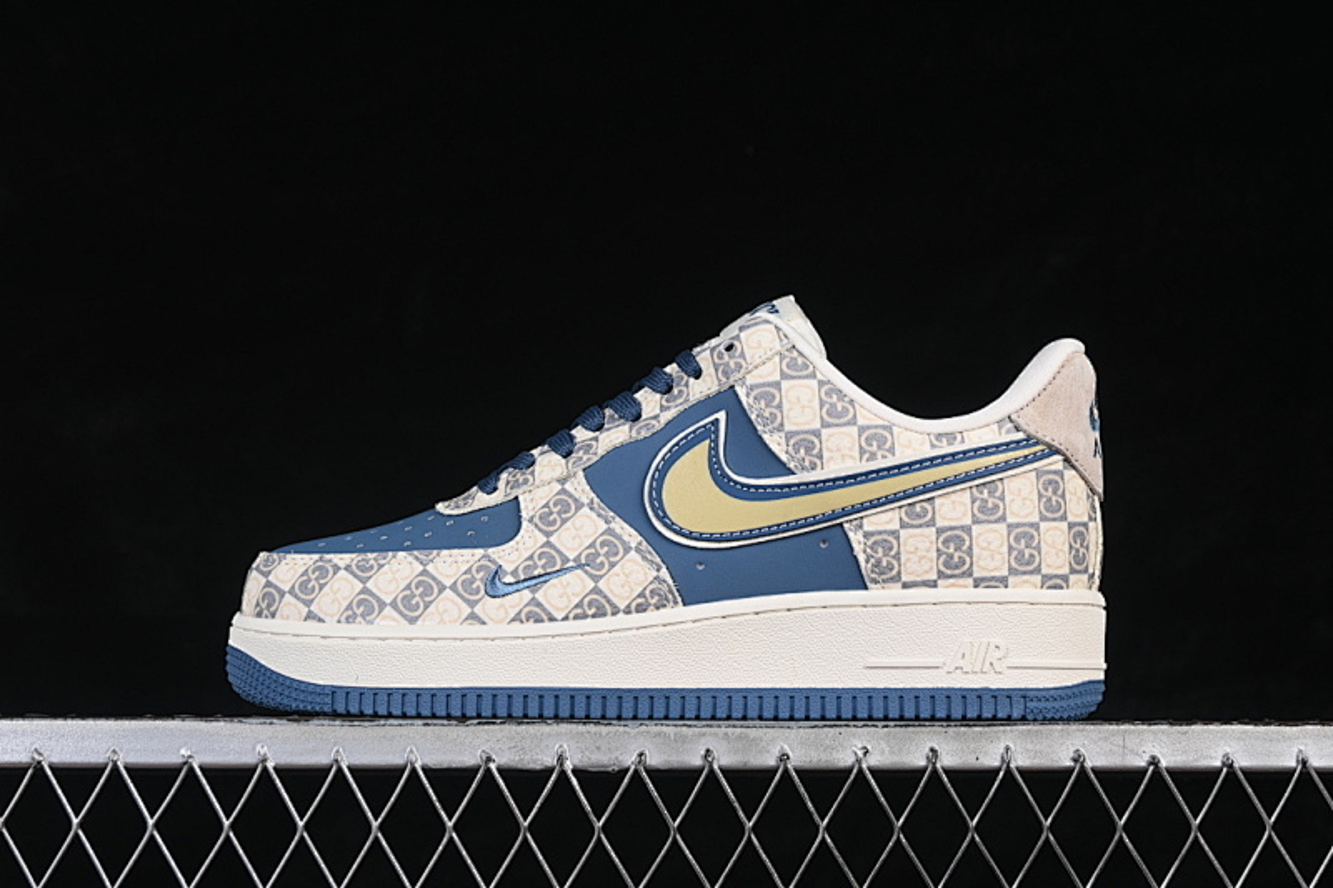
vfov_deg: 18.2
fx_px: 2776
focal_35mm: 75
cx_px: 666
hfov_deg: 27.0
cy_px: 444
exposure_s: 1/80
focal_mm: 50
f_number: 8
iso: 160
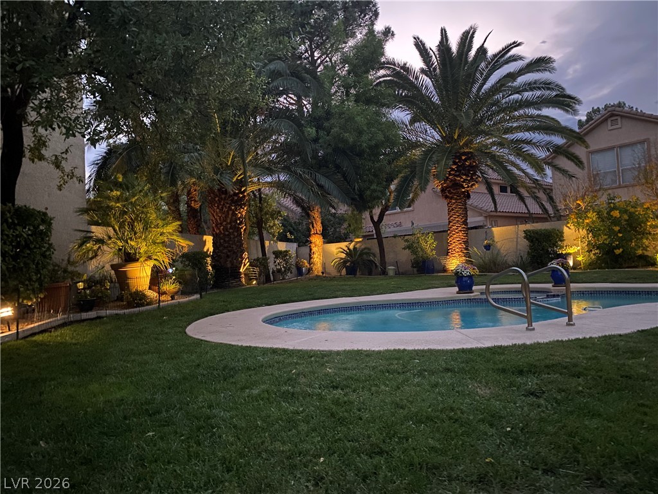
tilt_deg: +0.4
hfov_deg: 67.3
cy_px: 247
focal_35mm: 26
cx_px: 329
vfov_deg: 53.1
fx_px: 494
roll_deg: +3.5
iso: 800
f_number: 1.8
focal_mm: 4.25
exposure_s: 1/8
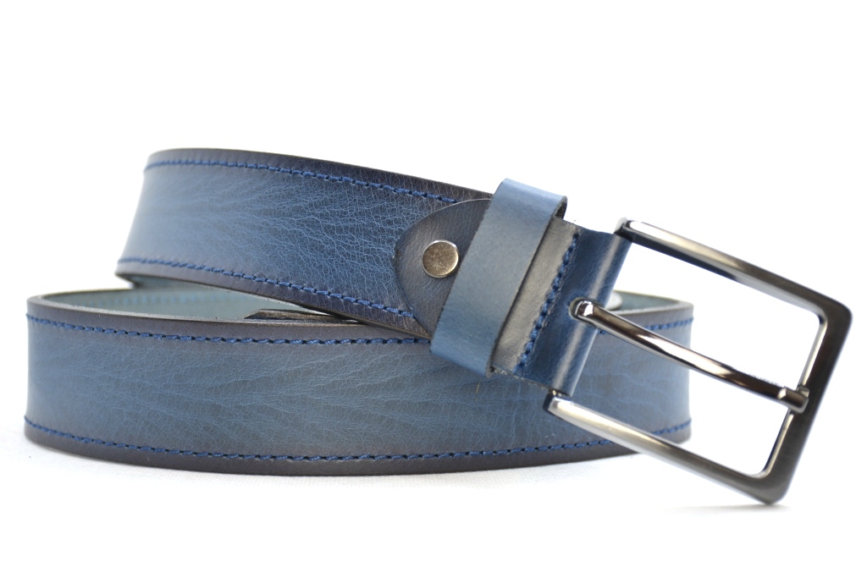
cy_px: 289
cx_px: 434
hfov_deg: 35.0
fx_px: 1373
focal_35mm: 57
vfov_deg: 23.8
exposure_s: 1/25
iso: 100
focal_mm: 38
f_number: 4.5
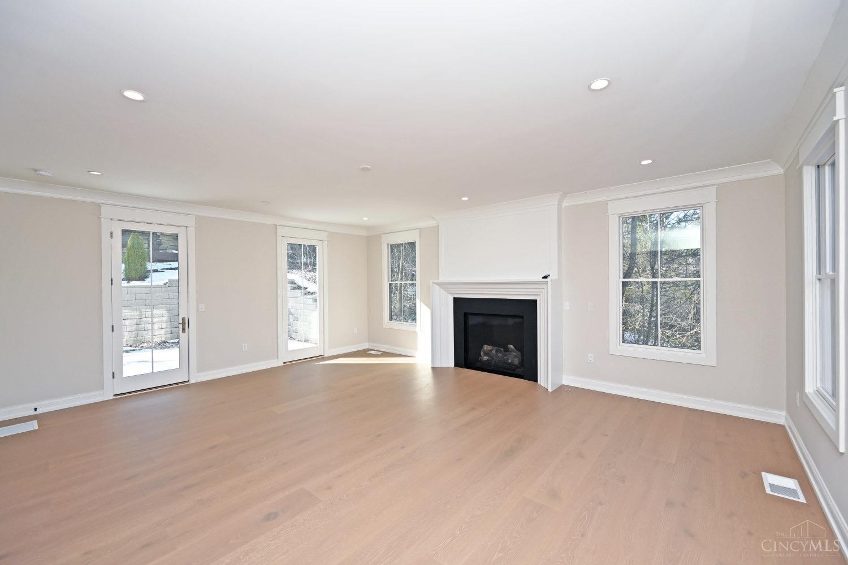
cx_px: 424
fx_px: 330
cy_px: 282
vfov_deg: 81.2
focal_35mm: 14
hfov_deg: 104.3
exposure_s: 1/125
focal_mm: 14
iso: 140
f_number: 5.6
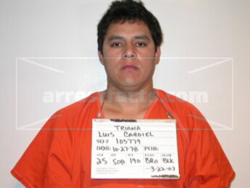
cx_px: 125
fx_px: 448
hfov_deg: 31.2
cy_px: 94
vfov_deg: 23.7
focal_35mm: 62
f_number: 3.1
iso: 100
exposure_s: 1/60.3
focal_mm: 12.9
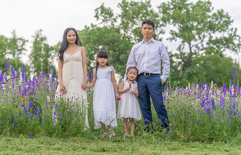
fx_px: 621
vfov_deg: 14.2
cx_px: 111
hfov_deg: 22.0
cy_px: 87
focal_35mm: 94
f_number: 3.2
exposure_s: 1/400
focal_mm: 85
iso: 160
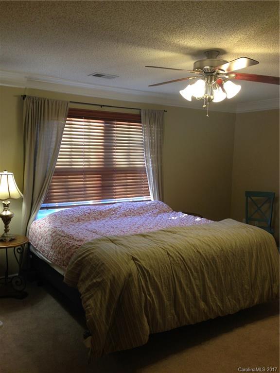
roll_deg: -1.8
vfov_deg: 55.4
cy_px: 186
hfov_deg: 42.9
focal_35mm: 33
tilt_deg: -3.0
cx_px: 140
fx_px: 356
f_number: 2.4
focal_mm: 4.12
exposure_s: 1/24
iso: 50
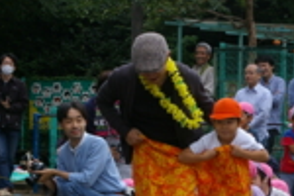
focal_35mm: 180
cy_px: 156
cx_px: 88
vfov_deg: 7.6
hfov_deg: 11.4
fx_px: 1473
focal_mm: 45
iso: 200
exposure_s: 1/180
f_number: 8
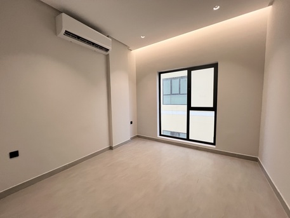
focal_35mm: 13
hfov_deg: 106.2
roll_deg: +1.4
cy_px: 109
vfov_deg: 89.9
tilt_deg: -2.8
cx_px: 145
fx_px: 109
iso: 160
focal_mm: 1.57
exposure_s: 1/100
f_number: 1.8
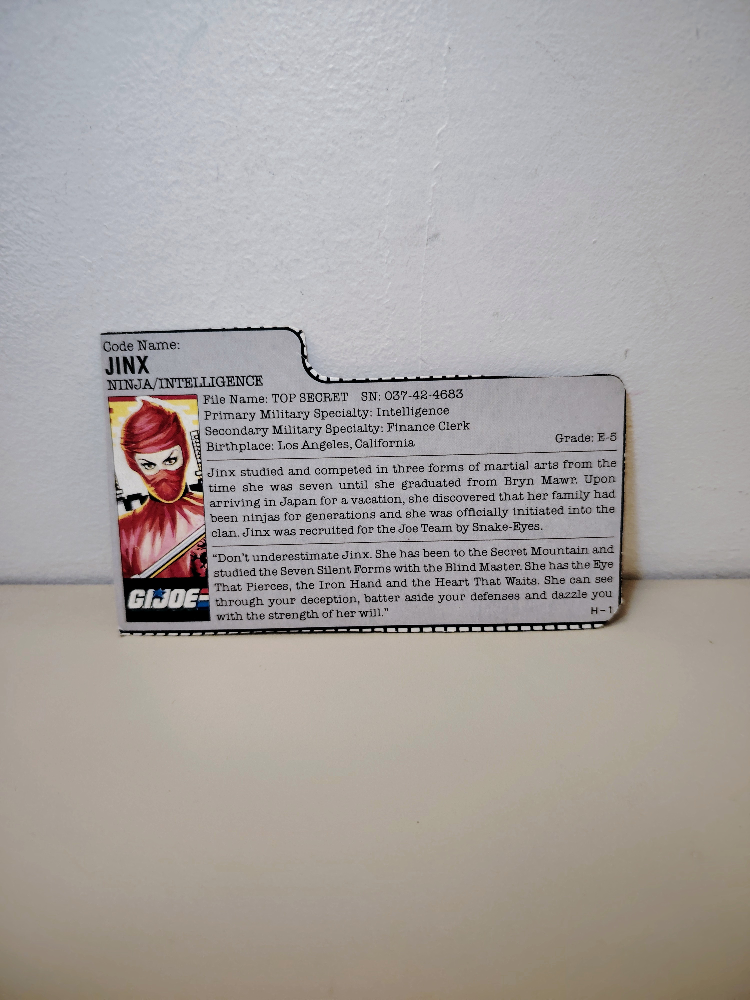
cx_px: 375
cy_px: 500
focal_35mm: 24
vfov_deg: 71.6
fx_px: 693
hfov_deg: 56.8
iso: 1250
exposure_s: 1/50
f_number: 1.75
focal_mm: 5.25
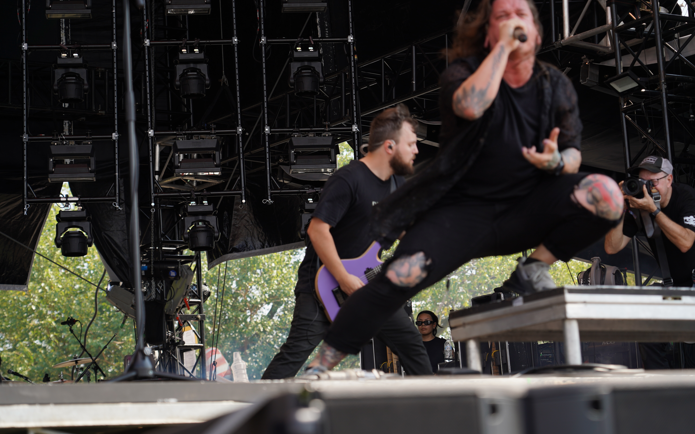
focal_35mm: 102
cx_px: 347
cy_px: 224
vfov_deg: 12.8
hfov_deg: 20.4
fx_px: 1932
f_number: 5.6
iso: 100
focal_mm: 100
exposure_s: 1/250
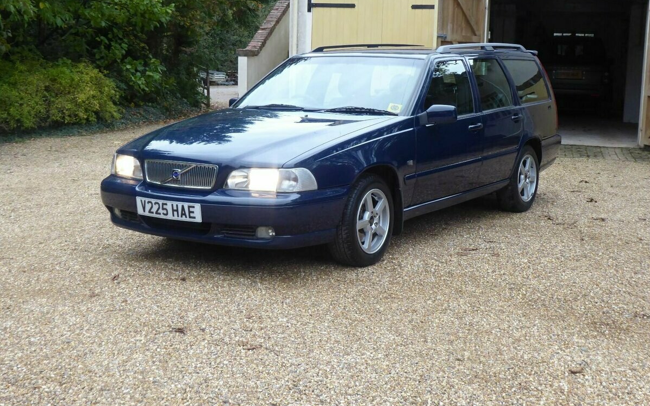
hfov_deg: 40.3
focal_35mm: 50
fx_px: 886
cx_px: 326
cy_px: 195
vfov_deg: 25.8
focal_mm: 8.4
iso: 320
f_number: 4.5
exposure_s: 1/60
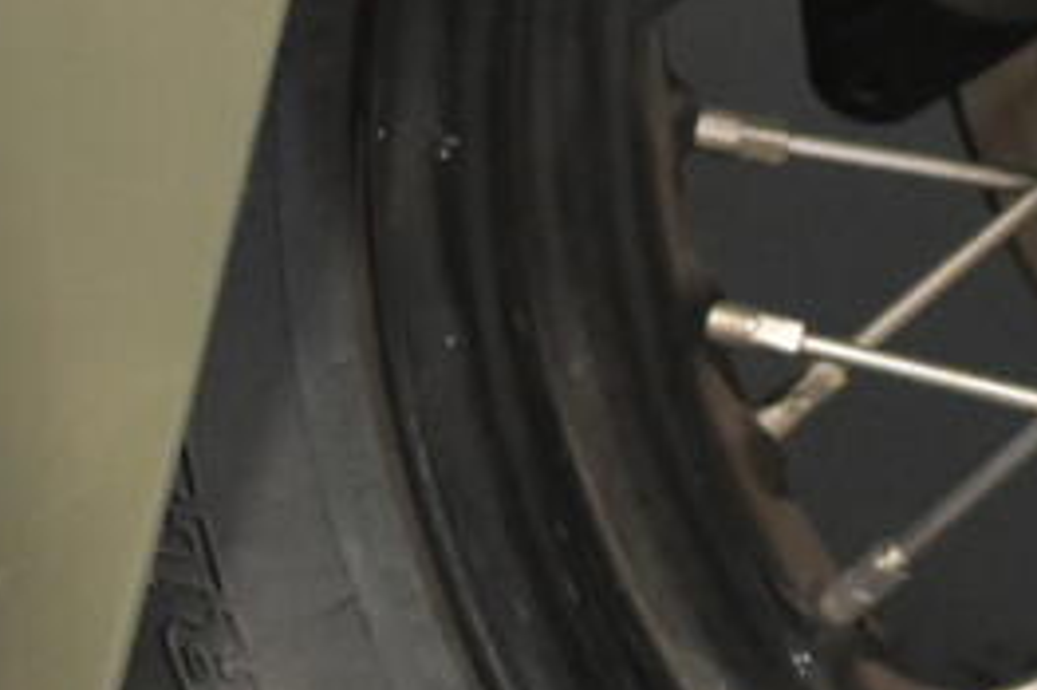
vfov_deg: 4.6
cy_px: -349
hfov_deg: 6.9
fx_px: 8550
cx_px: 1104
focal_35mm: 297
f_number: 4.2
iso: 1600
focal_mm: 26
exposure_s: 1/25
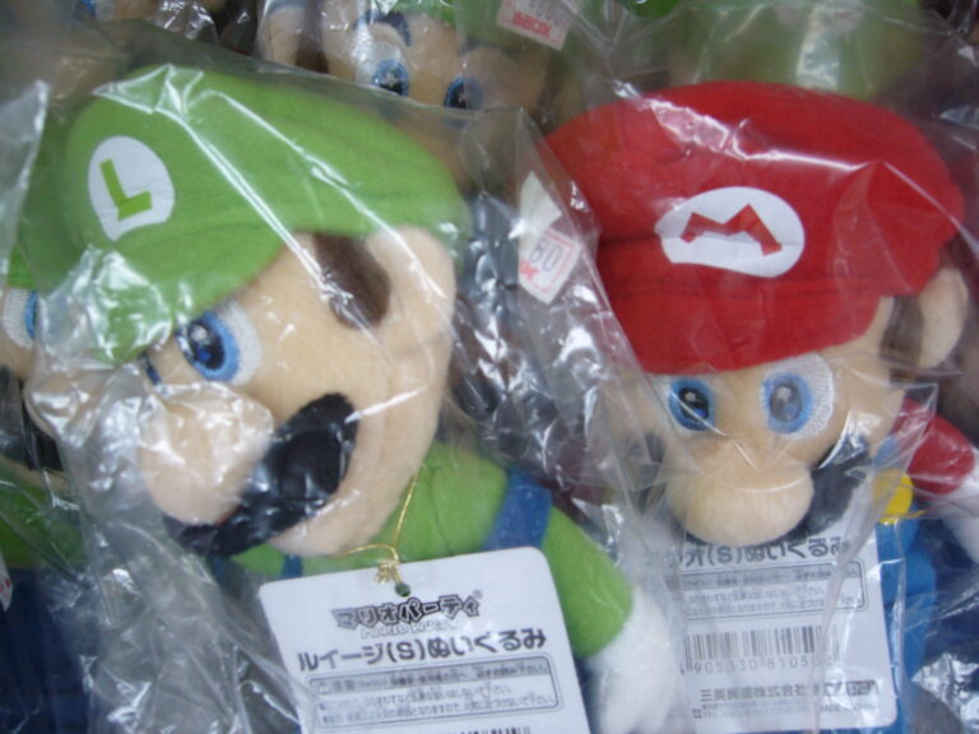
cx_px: 490
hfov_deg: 52.6
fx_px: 990
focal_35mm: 35
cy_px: 367
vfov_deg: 40.7
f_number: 2.8
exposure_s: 1/15
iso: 100
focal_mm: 5.8
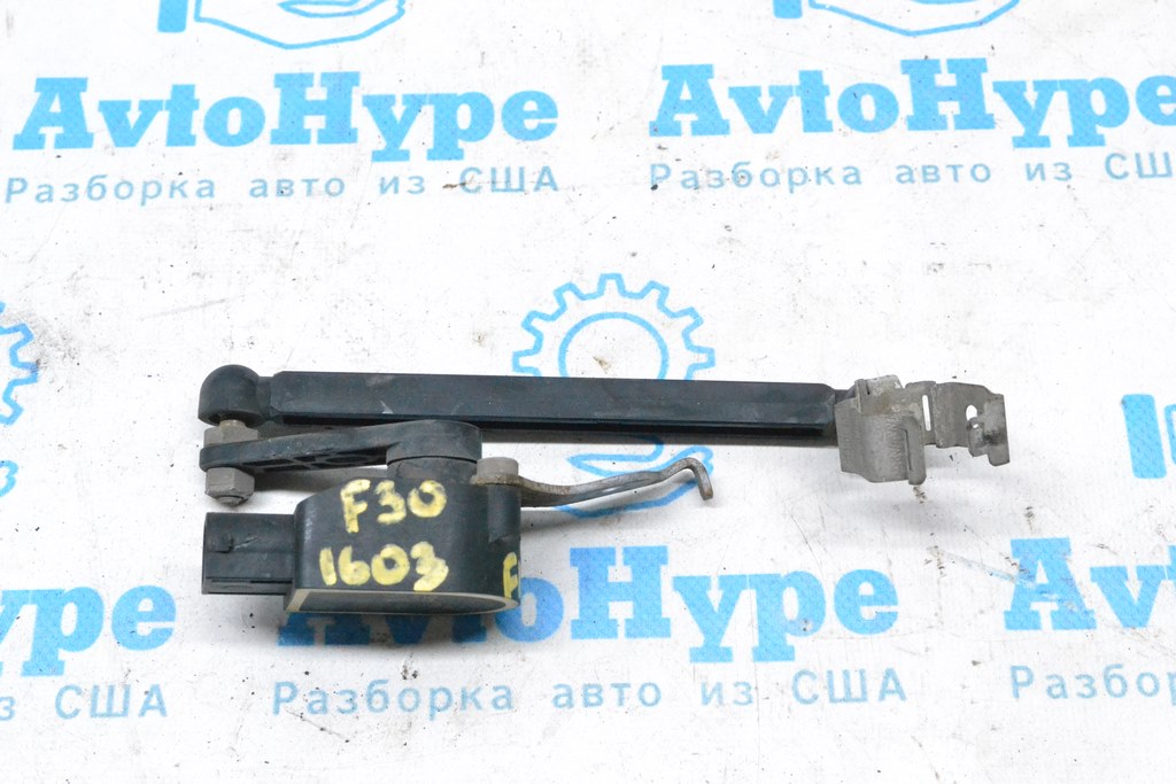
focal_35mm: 60
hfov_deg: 33.4
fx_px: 1960
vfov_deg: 22.6
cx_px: 588
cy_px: 392
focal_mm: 40
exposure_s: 1/160
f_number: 9
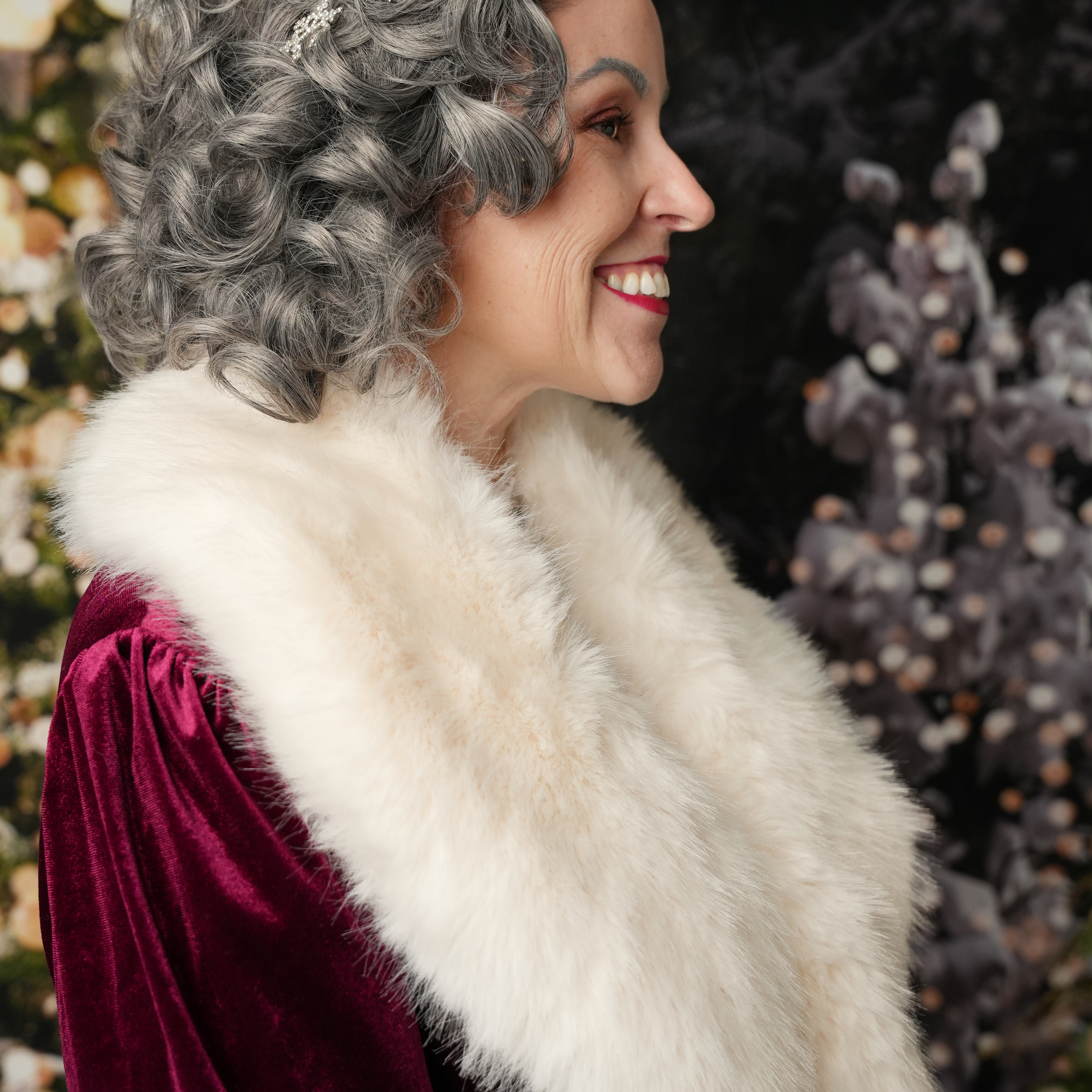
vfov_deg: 29.8
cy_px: 482
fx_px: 2048
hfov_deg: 29.9
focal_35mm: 57
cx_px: 539
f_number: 4.5
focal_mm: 44.3
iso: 1000
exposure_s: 1/250
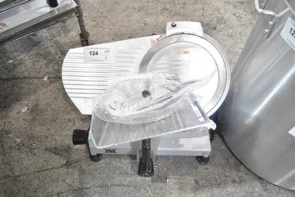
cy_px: 98
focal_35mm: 30
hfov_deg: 61.9
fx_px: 246
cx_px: 148
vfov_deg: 43.6
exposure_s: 1/100
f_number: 5
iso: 1600
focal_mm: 20
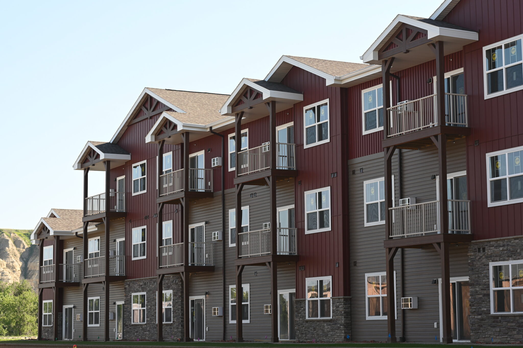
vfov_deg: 16.1
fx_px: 1234
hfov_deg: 23.9
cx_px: 262
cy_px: 174
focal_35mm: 85
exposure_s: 1/400
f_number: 5
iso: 100
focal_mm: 85
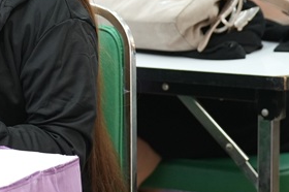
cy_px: -27
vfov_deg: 5.5
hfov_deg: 8.1
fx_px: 2005
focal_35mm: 250
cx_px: -139
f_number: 2.8
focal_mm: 70
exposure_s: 1/160
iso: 1600
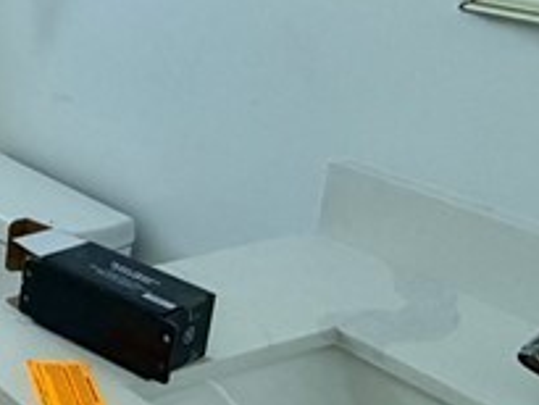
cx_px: -216
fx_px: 1091
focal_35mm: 70
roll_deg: -0.6
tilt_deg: -16.7
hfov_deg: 23.5
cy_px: 113
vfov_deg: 20.9
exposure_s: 1/121
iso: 250
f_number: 2.2
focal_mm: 2.22
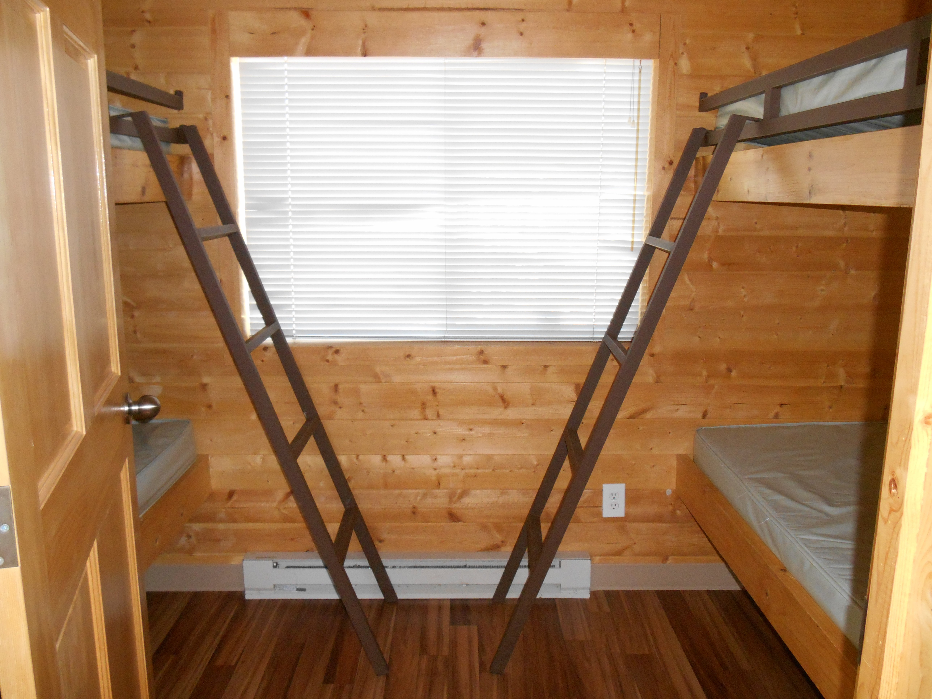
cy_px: 350
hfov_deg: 58.4
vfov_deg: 45.4
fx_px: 835
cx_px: 466
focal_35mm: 31
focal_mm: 5.5
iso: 400
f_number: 3.6
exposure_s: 1/30
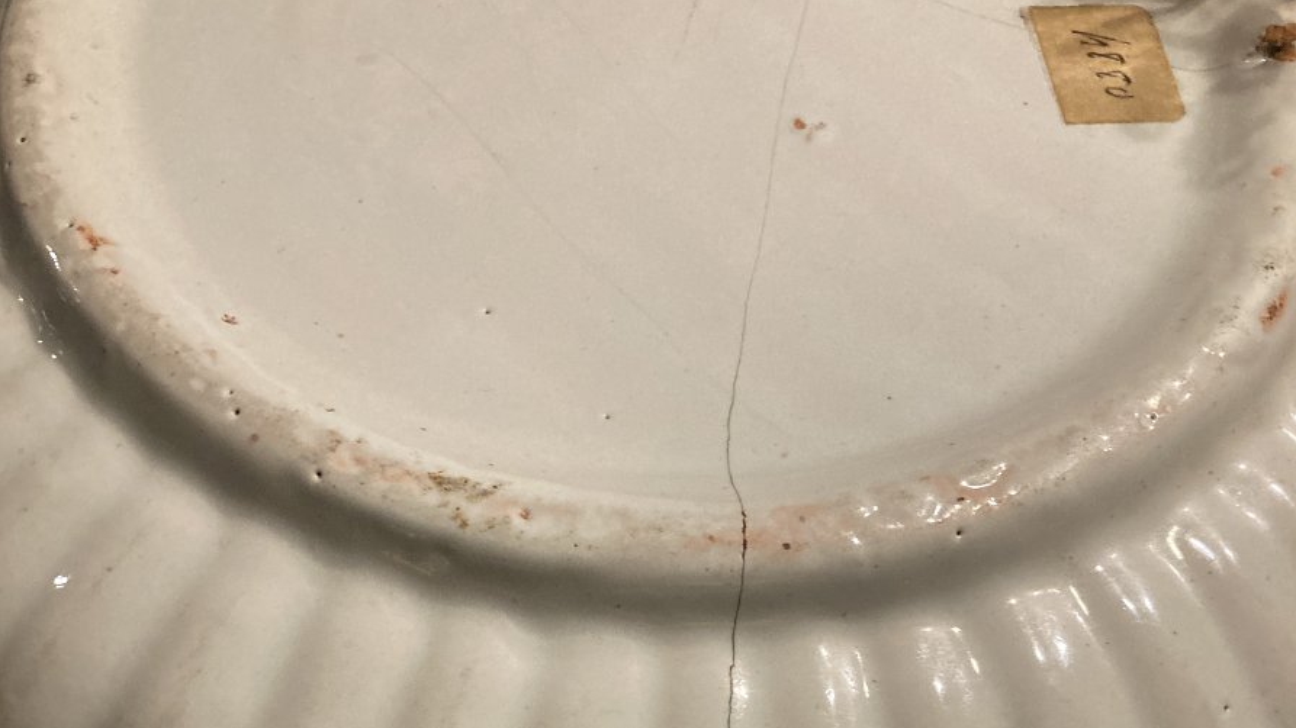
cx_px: 652
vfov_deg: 27.7
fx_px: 1409
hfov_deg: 49.4
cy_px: 680
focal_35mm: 41
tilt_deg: -60.9
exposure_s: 1/50
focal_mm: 3.99
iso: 320
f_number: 1.8
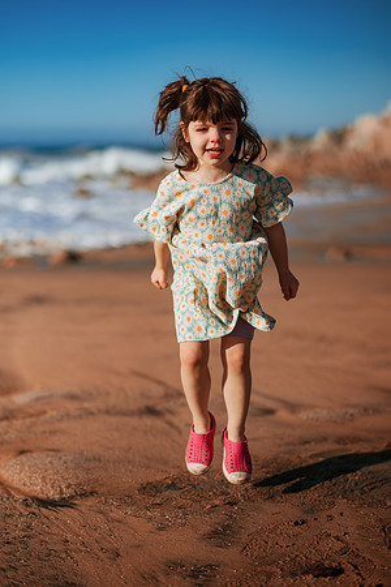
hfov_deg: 23.4
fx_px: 945
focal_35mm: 58
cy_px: 294
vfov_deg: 34.5
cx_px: 196
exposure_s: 1/8000
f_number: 2
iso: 50
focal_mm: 58
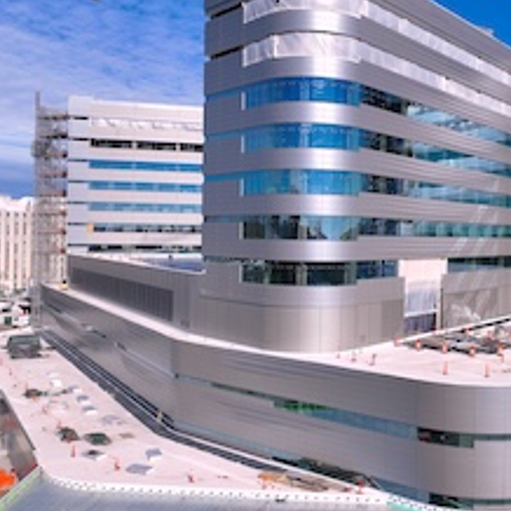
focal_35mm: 39
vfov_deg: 42.8
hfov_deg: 41.5
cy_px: 237
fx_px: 651
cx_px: 387
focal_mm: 12.29
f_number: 2.8
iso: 100
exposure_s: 1/3200
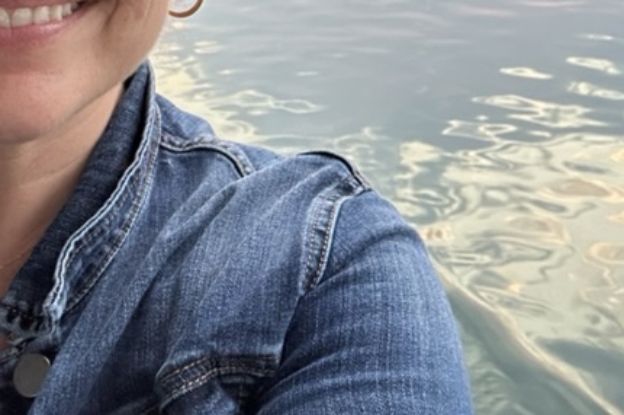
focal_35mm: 57
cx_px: 318
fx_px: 987
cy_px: -73
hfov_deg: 35.1
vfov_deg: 22.1
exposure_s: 1/62
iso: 80
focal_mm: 2.69
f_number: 1.9
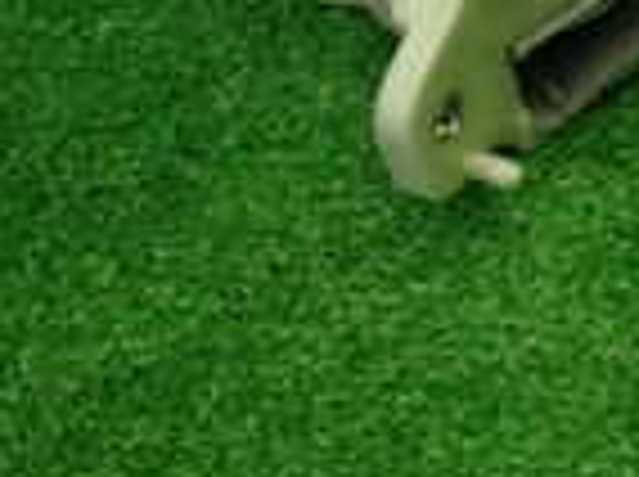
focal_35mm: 161
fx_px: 2967
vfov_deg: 9.0
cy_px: -176
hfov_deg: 11.5
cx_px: 1094
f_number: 2.7
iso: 200
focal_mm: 6.83
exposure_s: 1/80
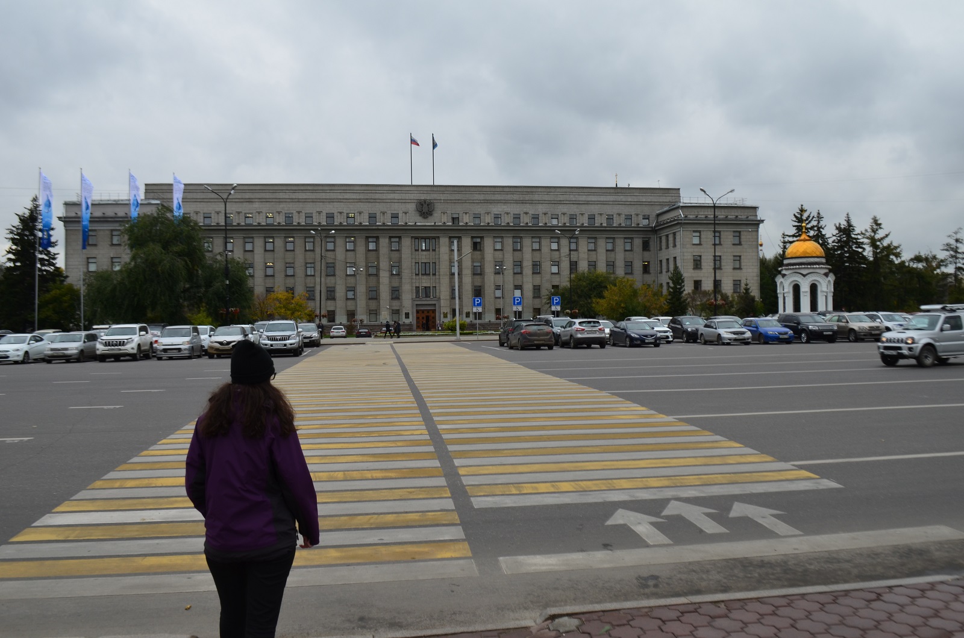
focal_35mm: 30
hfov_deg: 62.0
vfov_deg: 43.4
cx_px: 482
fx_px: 801
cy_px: 319
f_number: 11
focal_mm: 20
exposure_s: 1/125
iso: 200
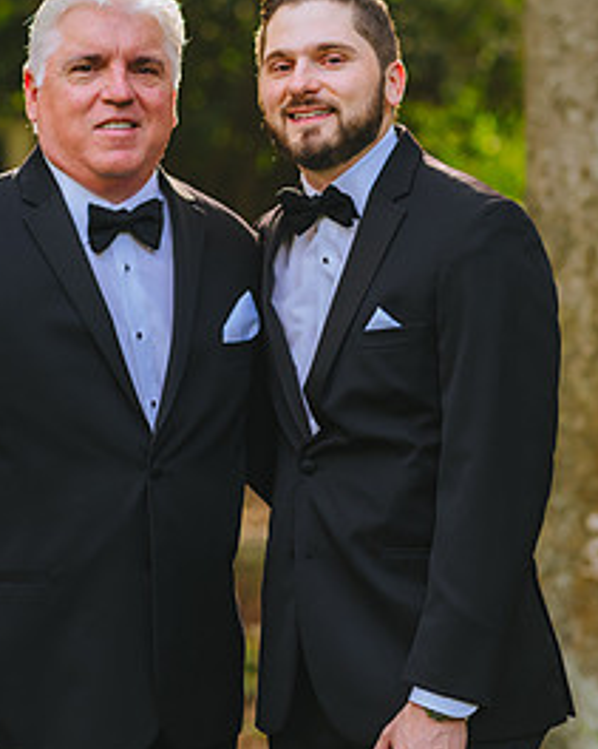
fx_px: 3010
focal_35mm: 136
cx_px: 244
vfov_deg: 14.2
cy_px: 448
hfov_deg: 11.3
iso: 400
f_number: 2.8
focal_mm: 85
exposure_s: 1/640
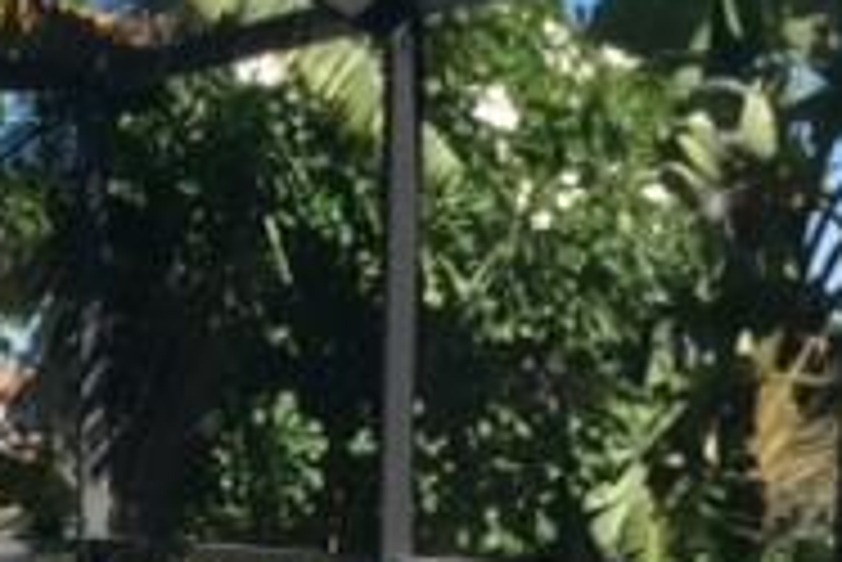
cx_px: -176
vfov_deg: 11.2
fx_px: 2739
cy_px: 908
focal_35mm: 117
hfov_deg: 16.7
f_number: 2.4
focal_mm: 3.3
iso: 32
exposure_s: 1/907
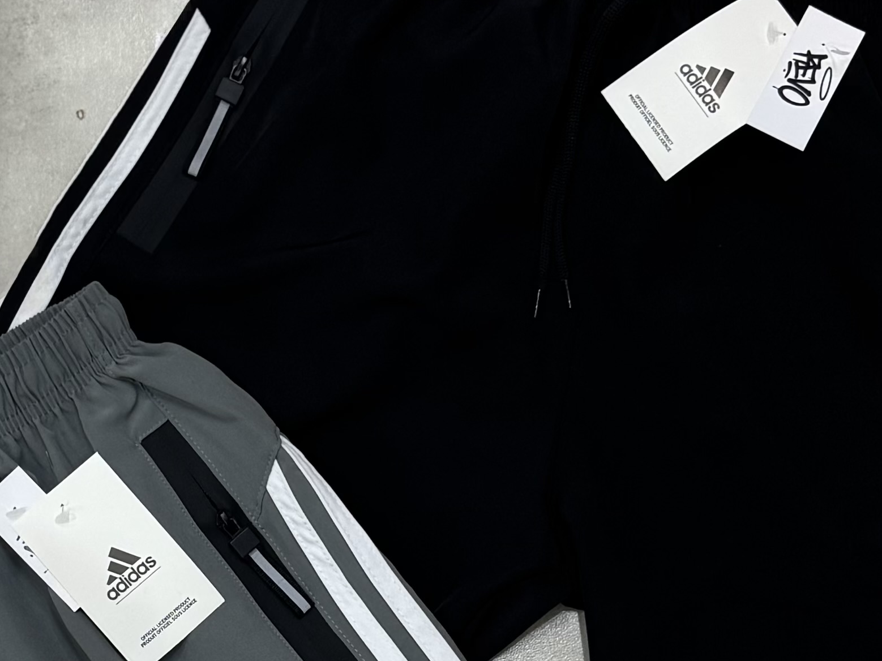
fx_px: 2242
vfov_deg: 16.6
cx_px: 225
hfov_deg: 22.1
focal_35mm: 88
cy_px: 589
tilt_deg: -82.1
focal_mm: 6.76
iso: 160
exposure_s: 1/100
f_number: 1.78
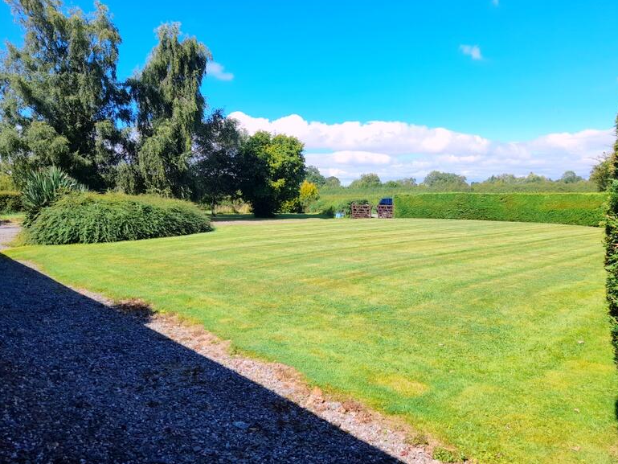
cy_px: 224
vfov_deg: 53.1
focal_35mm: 26
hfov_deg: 67.3
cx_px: 307
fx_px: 464
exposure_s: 1/530
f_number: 2
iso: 20
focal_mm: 4.6
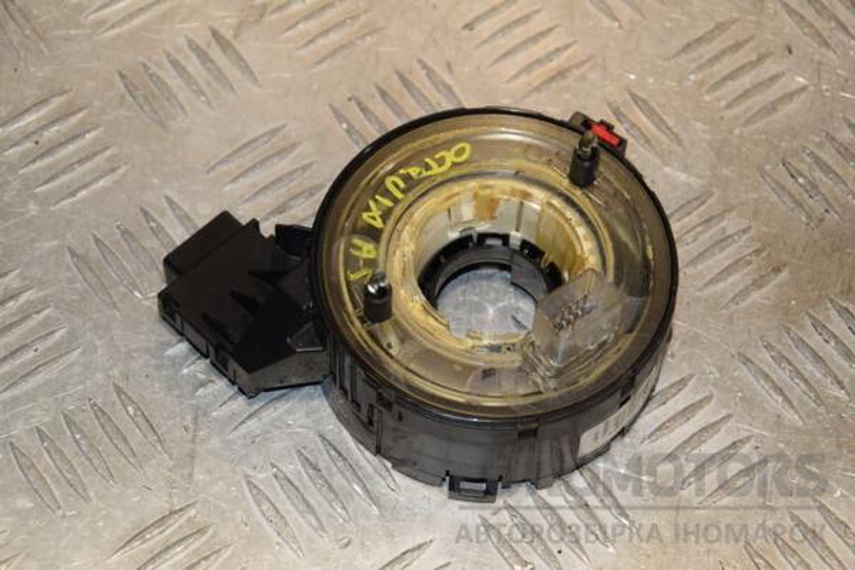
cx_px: 428
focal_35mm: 99
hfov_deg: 20.6
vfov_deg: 13.8
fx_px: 2351
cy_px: 285
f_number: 6.3
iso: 800
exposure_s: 1/200
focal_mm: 66
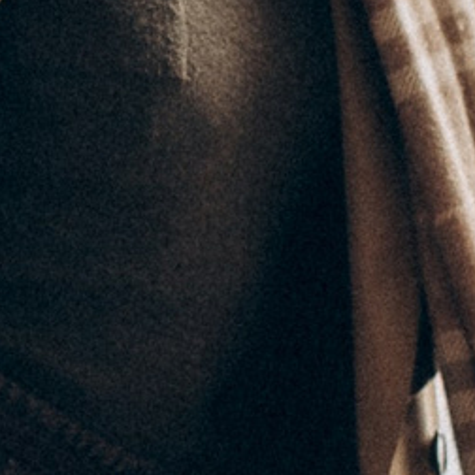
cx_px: 205
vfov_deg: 5.8
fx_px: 4688
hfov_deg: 5.8
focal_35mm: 302
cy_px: -12
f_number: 1.4
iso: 800
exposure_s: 1/3200
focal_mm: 35
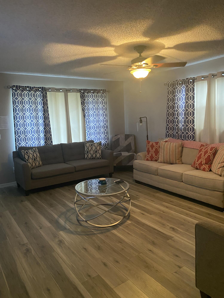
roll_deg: +3.0
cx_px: 112
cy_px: 149
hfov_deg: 53.1
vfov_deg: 67.3
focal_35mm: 26
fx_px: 224
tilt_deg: -7.8
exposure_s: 1/30
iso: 500
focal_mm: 4.25
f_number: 1.8
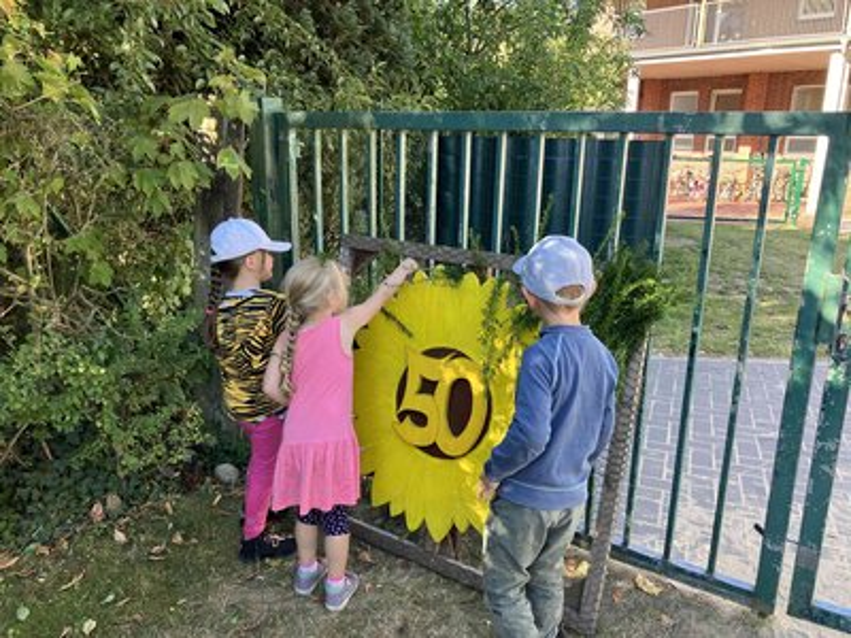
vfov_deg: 49.7
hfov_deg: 63.4
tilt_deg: -14.7
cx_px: 426
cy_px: 319
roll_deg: -0.8
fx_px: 688
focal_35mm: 28
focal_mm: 3.99
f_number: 1.8
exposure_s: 1/134
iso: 40
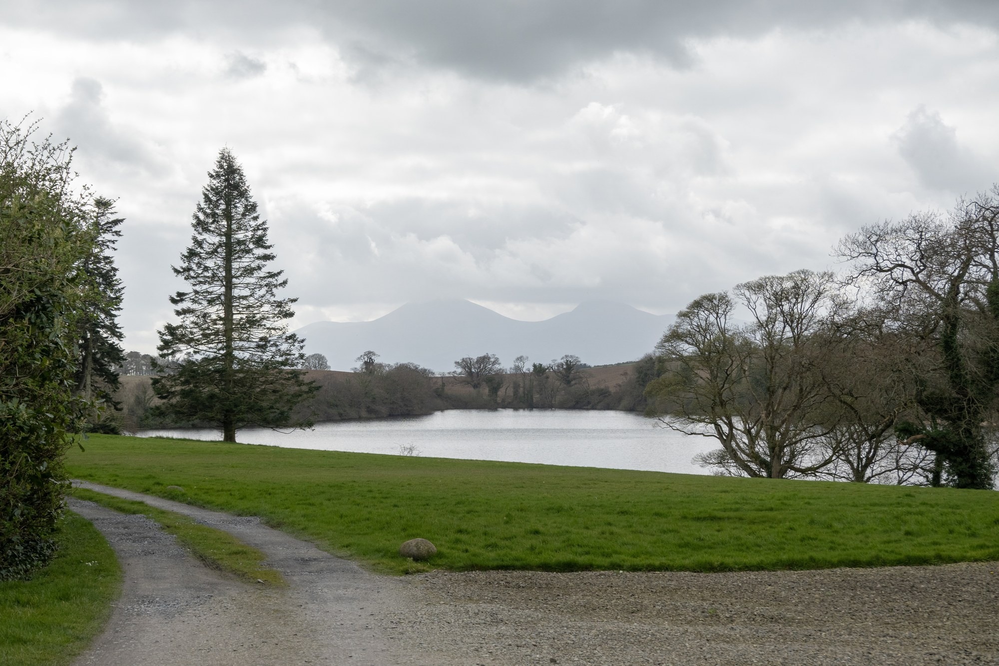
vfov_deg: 20.9
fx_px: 1803
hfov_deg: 31.0
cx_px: 500
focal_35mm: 65
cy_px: 333
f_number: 4
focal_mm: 23.86
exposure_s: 1/800
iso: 100
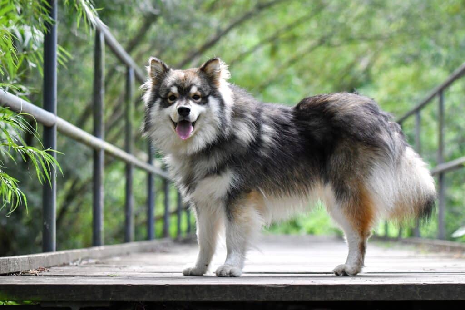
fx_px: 1744
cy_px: 155
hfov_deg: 15.2
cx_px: 232
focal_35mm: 135
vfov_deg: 10.2
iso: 1600
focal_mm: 90
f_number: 4
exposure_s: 1/1000
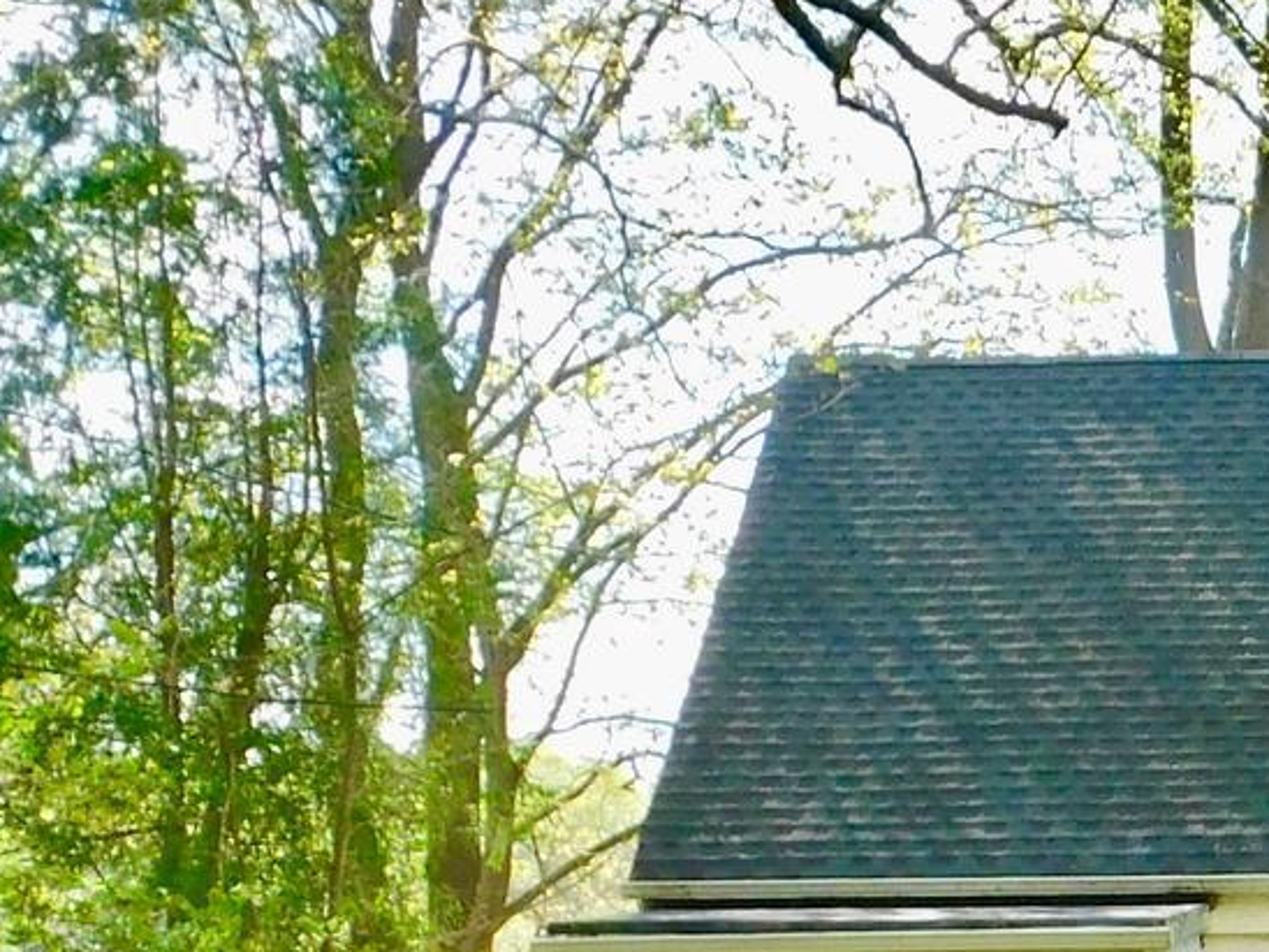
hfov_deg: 21.2
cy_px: 1119
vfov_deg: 16.5
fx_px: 3153
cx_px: 1503
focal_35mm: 86
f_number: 3
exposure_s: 1/320
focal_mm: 4
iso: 125
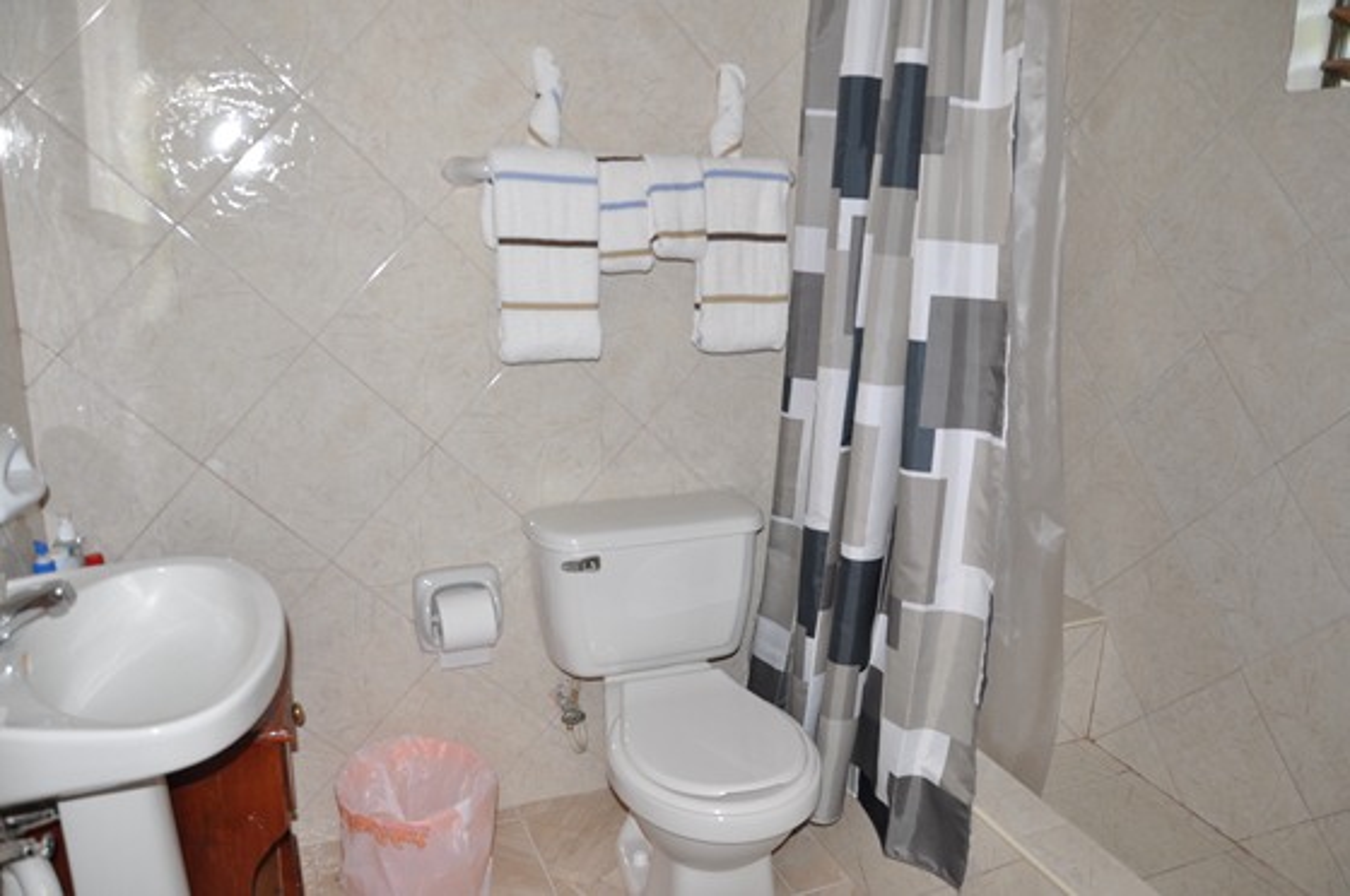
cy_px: 448
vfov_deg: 47.8
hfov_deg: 67.4
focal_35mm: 27
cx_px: 675
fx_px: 1011
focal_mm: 18
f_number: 5.6
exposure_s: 1/30
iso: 200
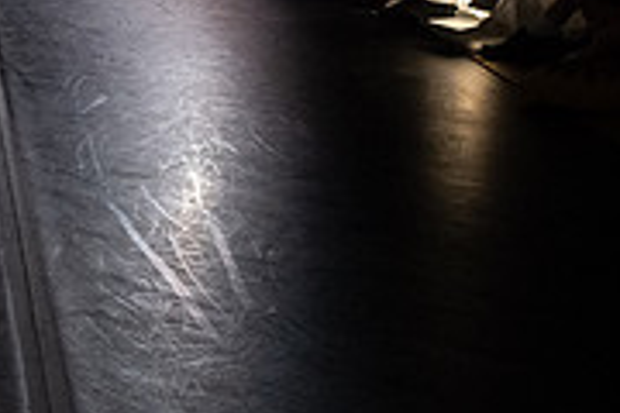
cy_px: -143
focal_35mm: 113
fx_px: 1946
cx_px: -265
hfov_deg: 16.7
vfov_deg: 11.8
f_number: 5.6
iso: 6400
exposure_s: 1/500
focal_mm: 34.5
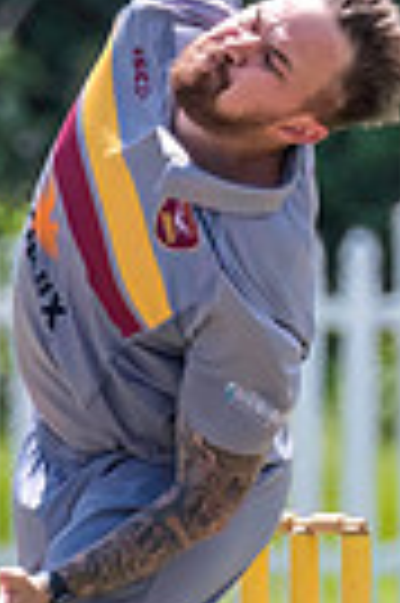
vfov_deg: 0.6
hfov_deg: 0.4
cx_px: -178
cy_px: 399
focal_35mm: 3453
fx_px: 57695
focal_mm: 500
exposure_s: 1/2000
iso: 1000
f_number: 6.3
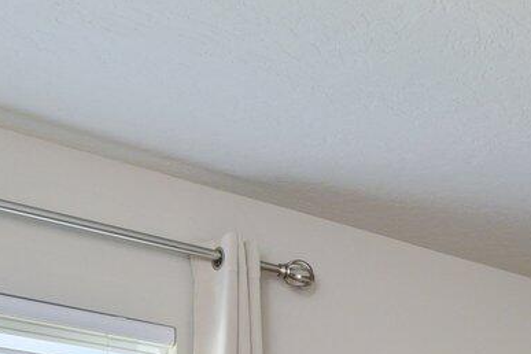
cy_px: 624
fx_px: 1091
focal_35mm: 74
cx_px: 870
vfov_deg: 15.9
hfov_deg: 21.3
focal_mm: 14
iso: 320
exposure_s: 1/20
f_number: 9
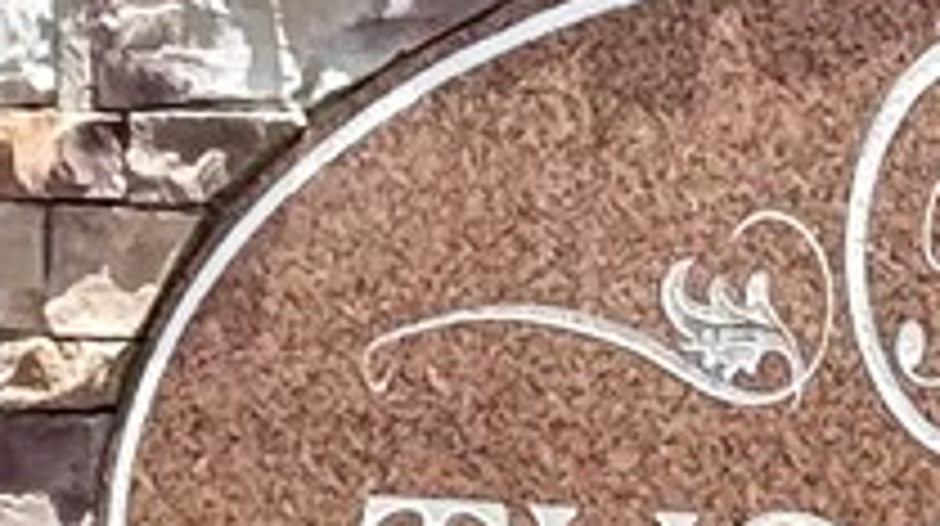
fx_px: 9983
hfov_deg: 5.4
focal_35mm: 401
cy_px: 342
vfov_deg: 3.0
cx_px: 823
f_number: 1.78
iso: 80
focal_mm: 6.76
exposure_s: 1/3704
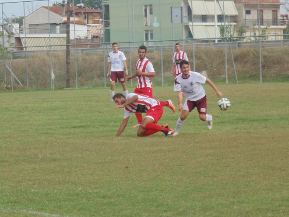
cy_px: 108
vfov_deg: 7.8
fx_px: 1586
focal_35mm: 190
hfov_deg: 10.4
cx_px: 144
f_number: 5.4
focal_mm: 34.2
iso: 80
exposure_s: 1/250
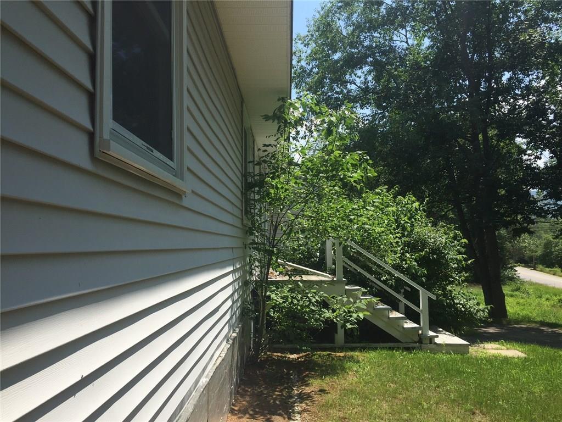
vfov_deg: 48.2
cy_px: 211
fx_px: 471
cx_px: 281
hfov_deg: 61.7
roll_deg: -0.8
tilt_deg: +3.9
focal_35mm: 29
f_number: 2.2
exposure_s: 1/1582
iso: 32
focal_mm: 4.15
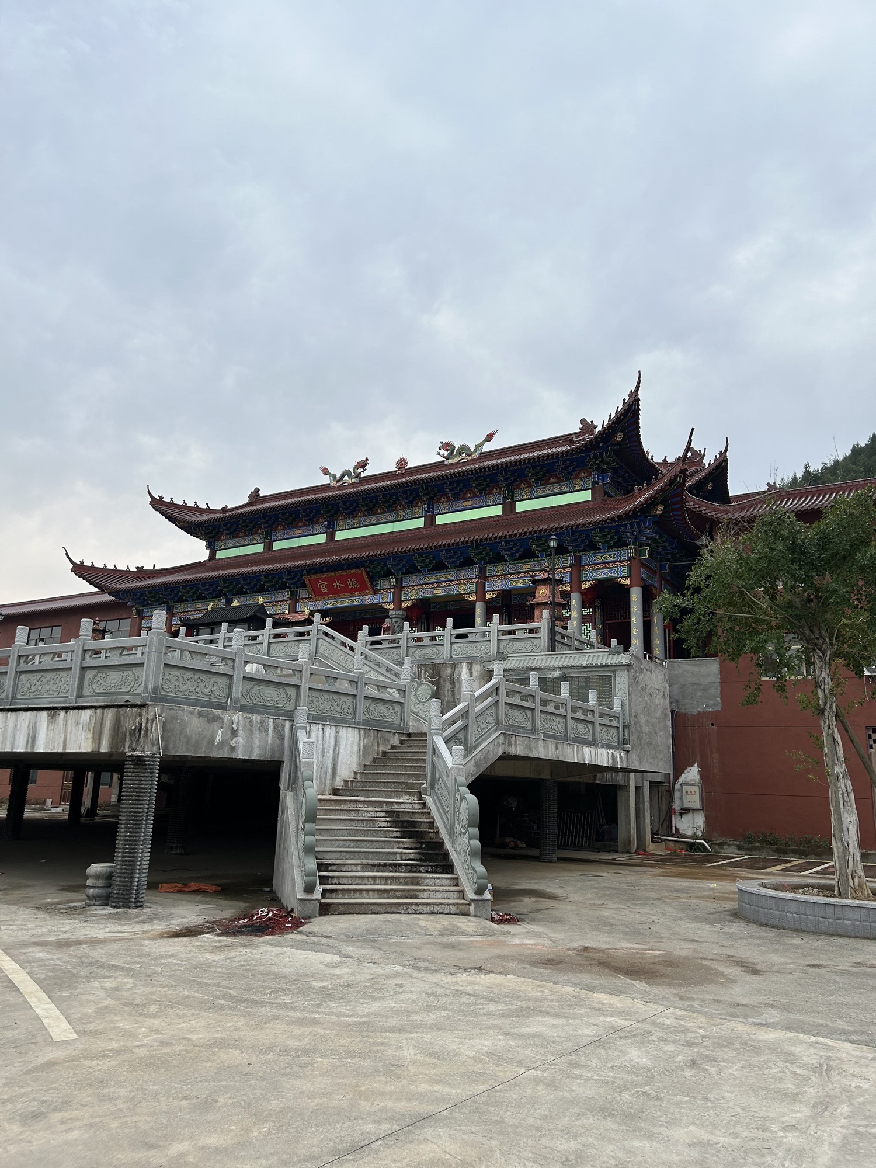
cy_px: 584
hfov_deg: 53.1
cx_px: 438
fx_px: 877
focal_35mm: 26
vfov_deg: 67.3
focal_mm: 5.7
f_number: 1.5
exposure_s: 1/1449
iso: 50
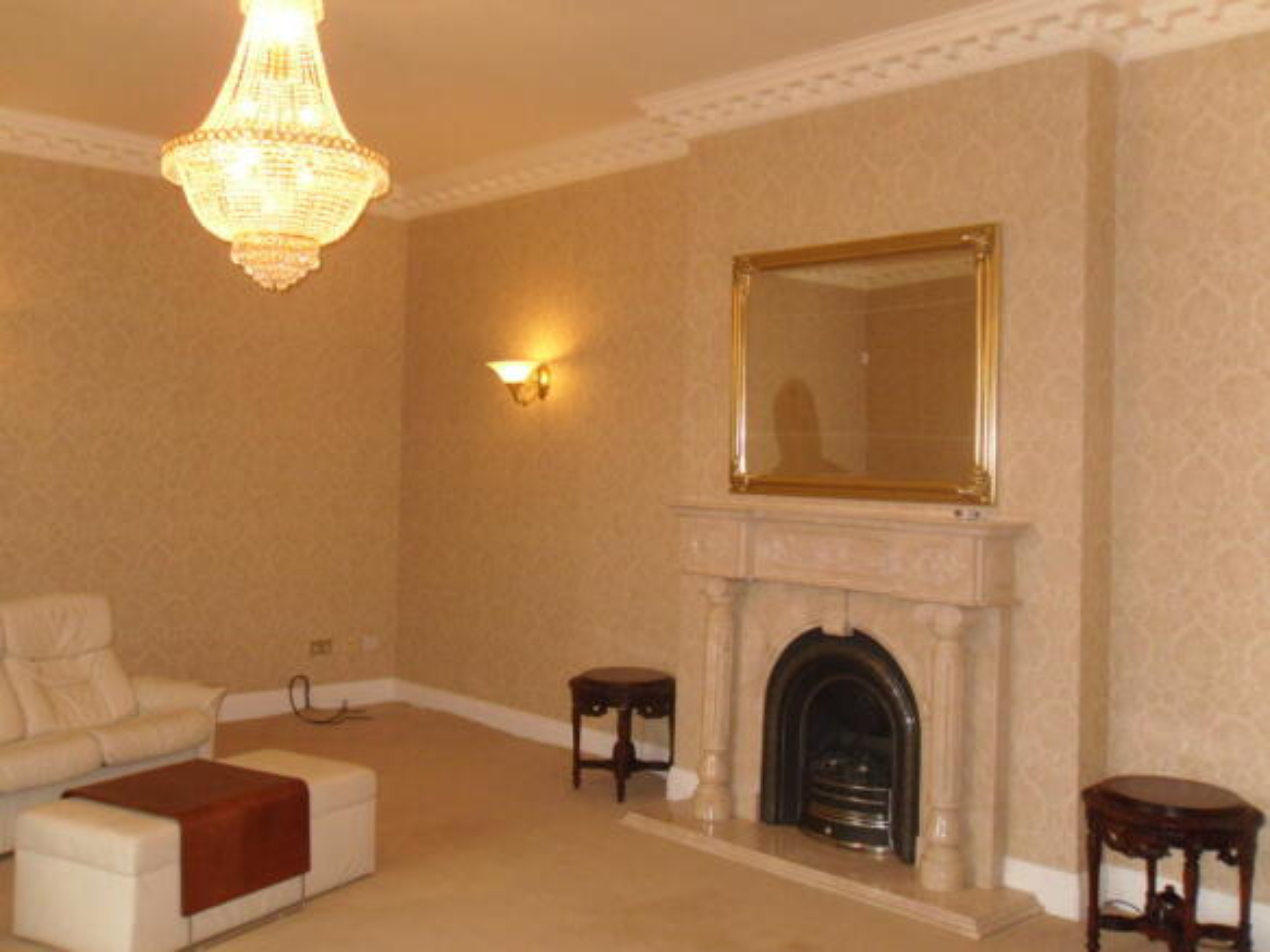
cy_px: 476
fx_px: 1284
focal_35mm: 35
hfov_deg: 52.6
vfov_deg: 40.7
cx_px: 635
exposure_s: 1/45
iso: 400
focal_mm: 6.3
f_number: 3.5
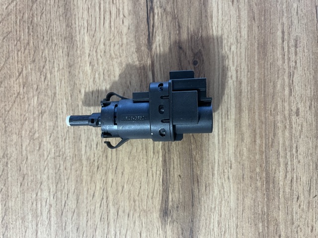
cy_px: 119
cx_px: 159
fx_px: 239
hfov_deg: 67.3
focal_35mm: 26
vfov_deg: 53.0
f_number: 1.6
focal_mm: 5.1
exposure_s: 1/50
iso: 160
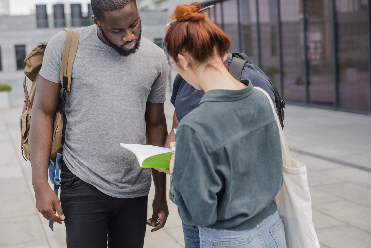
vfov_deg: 27.0
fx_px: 515
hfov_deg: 39.6
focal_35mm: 50
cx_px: 186
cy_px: 124
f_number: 3.2
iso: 320
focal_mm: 50
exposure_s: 1/160
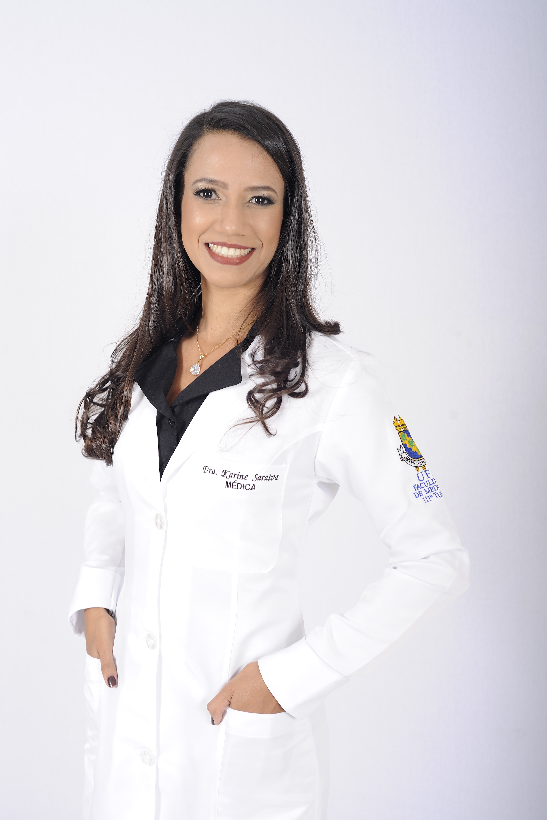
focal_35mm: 50
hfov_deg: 27.0
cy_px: 410
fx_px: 1139
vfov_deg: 39.6
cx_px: 274
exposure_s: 1/200
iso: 200
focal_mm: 50
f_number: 5.6
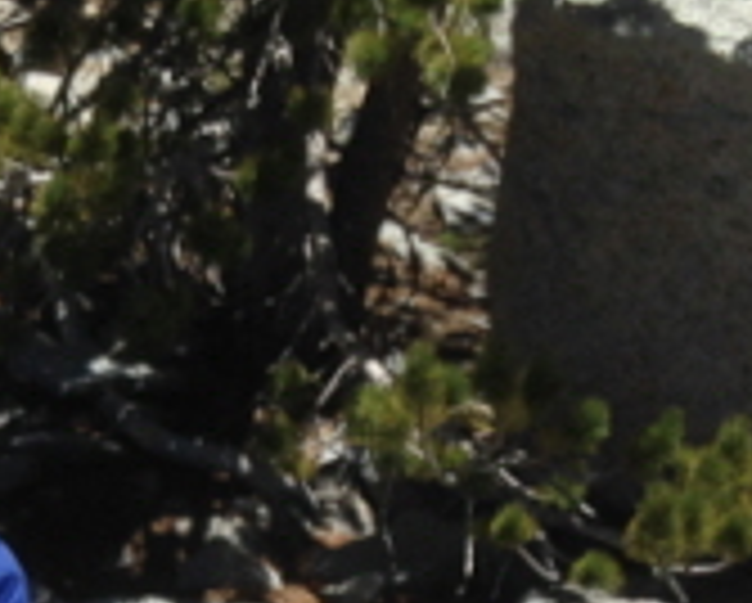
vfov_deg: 11.1
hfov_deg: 13.7
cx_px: -234
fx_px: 3008
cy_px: 853
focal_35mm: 135
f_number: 2.4
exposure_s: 1/1642
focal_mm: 4.12
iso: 50
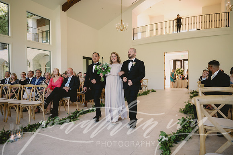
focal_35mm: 24
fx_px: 155
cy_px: 78
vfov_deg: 53.1
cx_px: 116
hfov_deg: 73.8
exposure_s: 1/640
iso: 1250
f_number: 2.8
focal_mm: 24
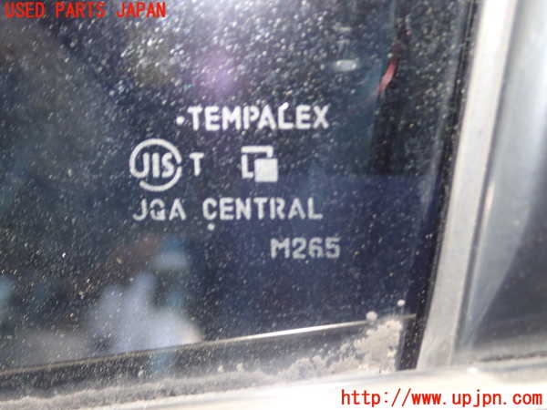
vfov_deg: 31.5
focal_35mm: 46
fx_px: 727
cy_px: 205
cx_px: 274
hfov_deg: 41.2
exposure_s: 1/13
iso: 800
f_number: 3.1
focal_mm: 8.41
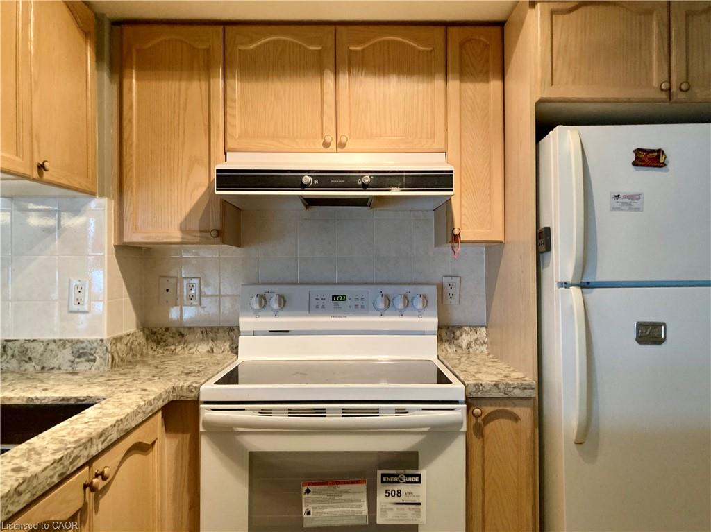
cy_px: 266
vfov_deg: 49.7
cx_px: 356
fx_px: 575
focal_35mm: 28
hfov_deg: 63.5
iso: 250
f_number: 1.8
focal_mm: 3.99
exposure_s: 1/60
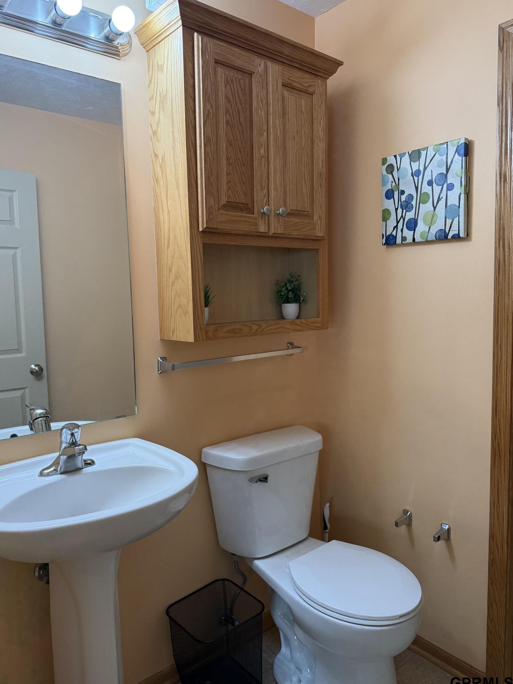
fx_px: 494
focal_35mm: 25
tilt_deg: -5.1
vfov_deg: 69.4
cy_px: 336
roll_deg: +0.5
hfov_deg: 54.9
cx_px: 250
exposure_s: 1/191
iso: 160
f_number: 1.78
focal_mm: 6.76
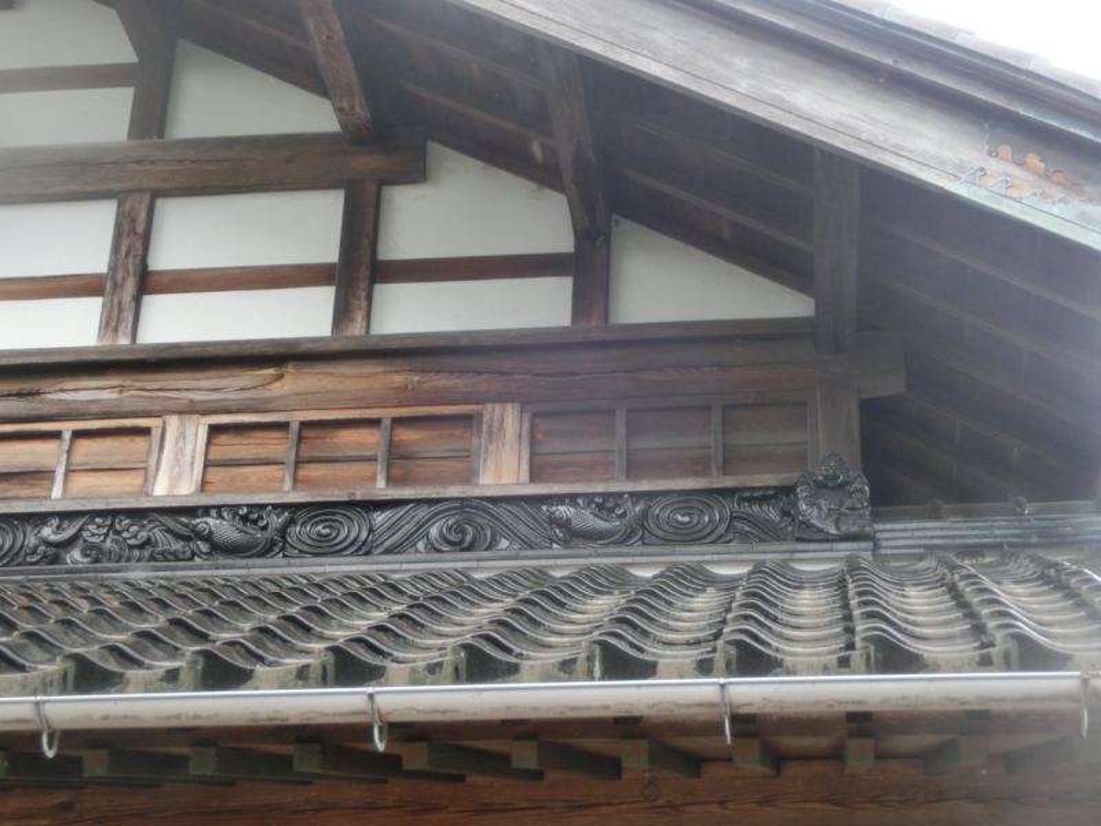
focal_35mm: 70
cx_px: 550
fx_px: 2226
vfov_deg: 21.0
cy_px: 413
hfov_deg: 27.8
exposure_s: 1/125
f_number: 4.7
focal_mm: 12.1
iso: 125
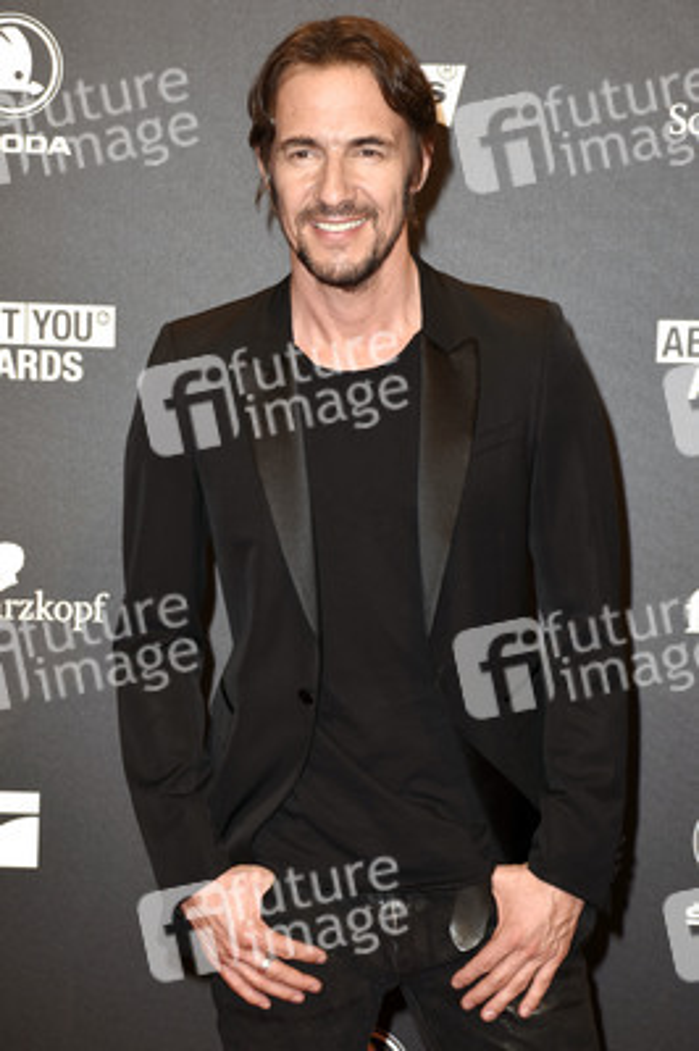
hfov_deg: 14.7
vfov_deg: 21.9
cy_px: 526
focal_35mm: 93
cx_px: 350
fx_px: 2713
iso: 640
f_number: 6.3
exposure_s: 1/100
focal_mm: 62
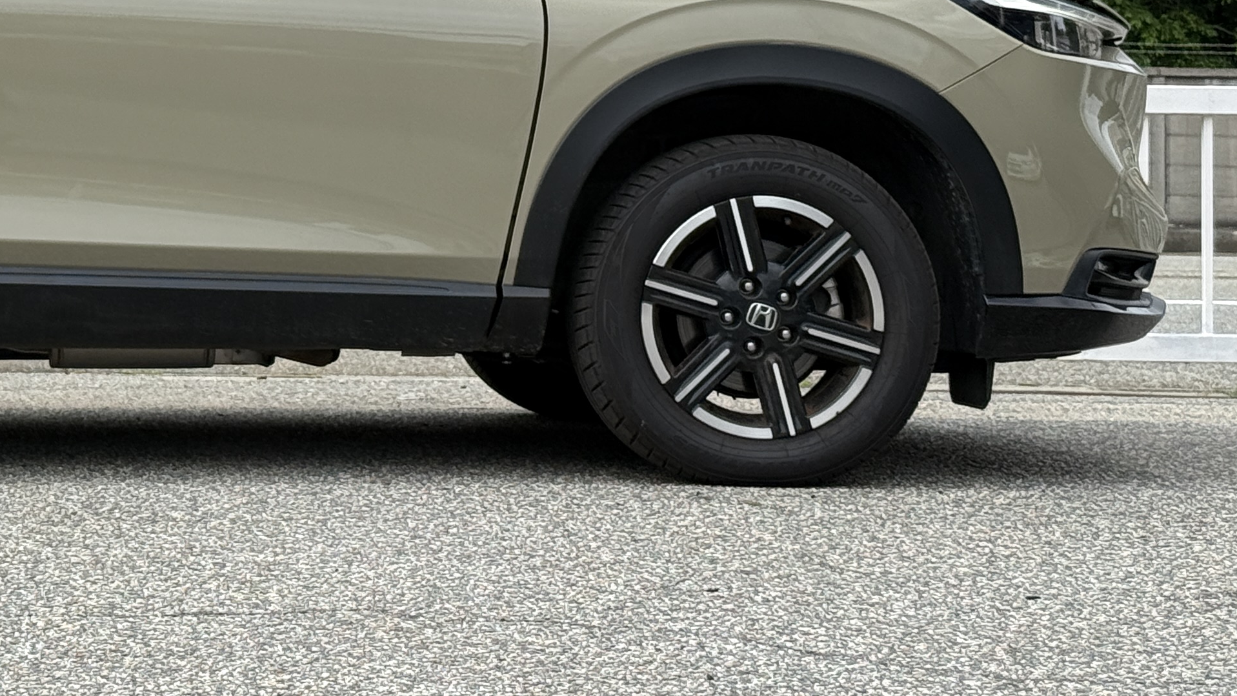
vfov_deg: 10.9
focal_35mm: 110
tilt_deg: +2.6
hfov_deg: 19.0
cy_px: -19
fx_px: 3608
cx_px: 35
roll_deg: -0.8
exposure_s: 1/3534
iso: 80
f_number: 1.78
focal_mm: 6.76
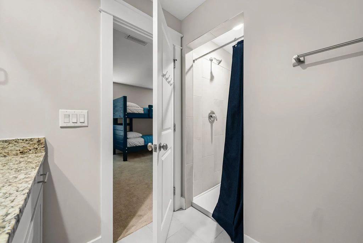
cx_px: 182
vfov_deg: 85.5
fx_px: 131
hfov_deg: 108.3
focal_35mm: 13
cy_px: 122
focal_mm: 13
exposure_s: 1.3
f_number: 8
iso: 400
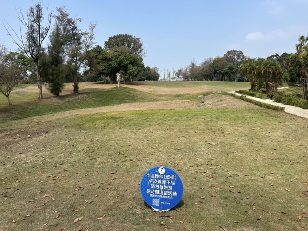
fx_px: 231
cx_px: 154
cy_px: 116
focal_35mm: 26
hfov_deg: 67.3
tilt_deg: -7.3
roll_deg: +1.8
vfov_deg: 53.1
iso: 50
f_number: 1.5
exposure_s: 1/3704
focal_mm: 5.7
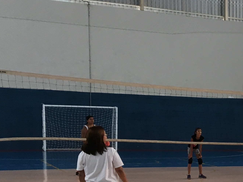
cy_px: 178
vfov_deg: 16.5
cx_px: 358
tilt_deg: -5.6
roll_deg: -1.2
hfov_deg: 19.6
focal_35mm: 88
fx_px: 618
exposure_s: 1/30
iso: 25
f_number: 2.2
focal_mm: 4.15
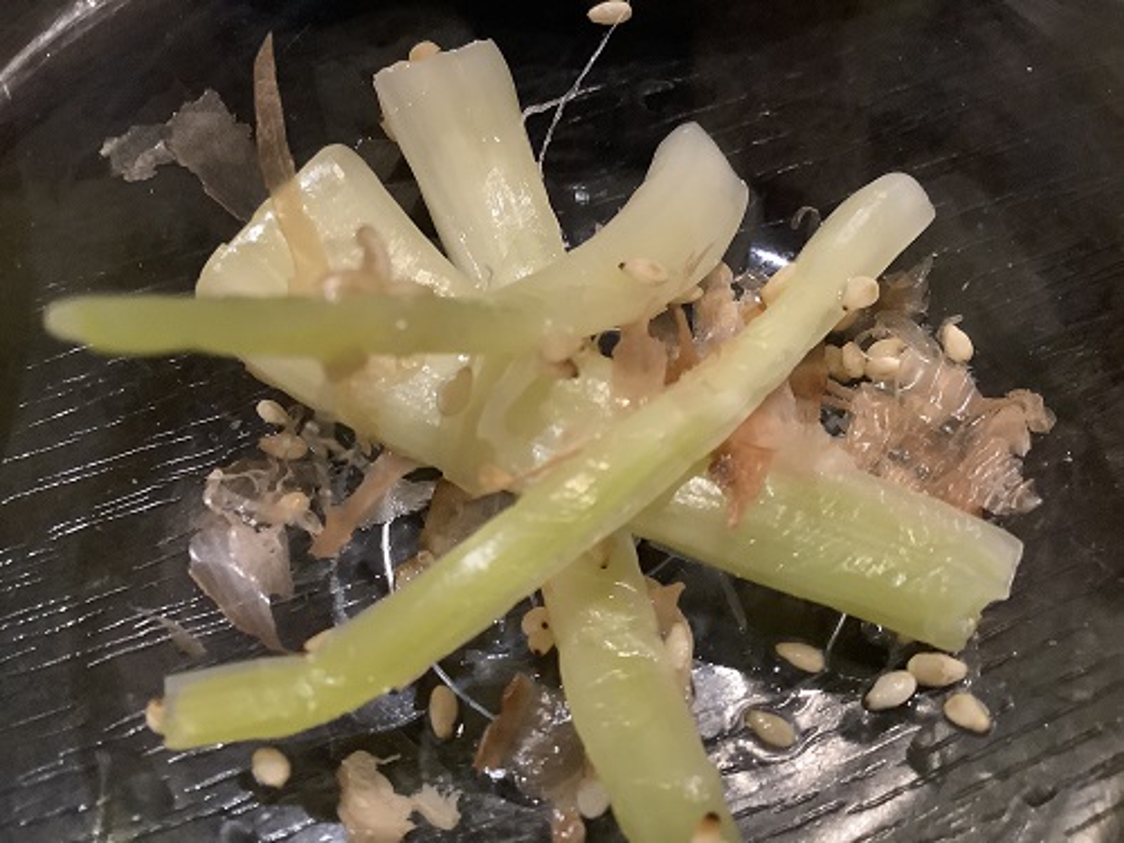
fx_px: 1007
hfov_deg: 58.4
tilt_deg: -58.5
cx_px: 562
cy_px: 422
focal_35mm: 31
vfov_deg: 45.4
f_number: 2.4
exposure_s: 1/25
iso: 400
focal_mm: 3.3
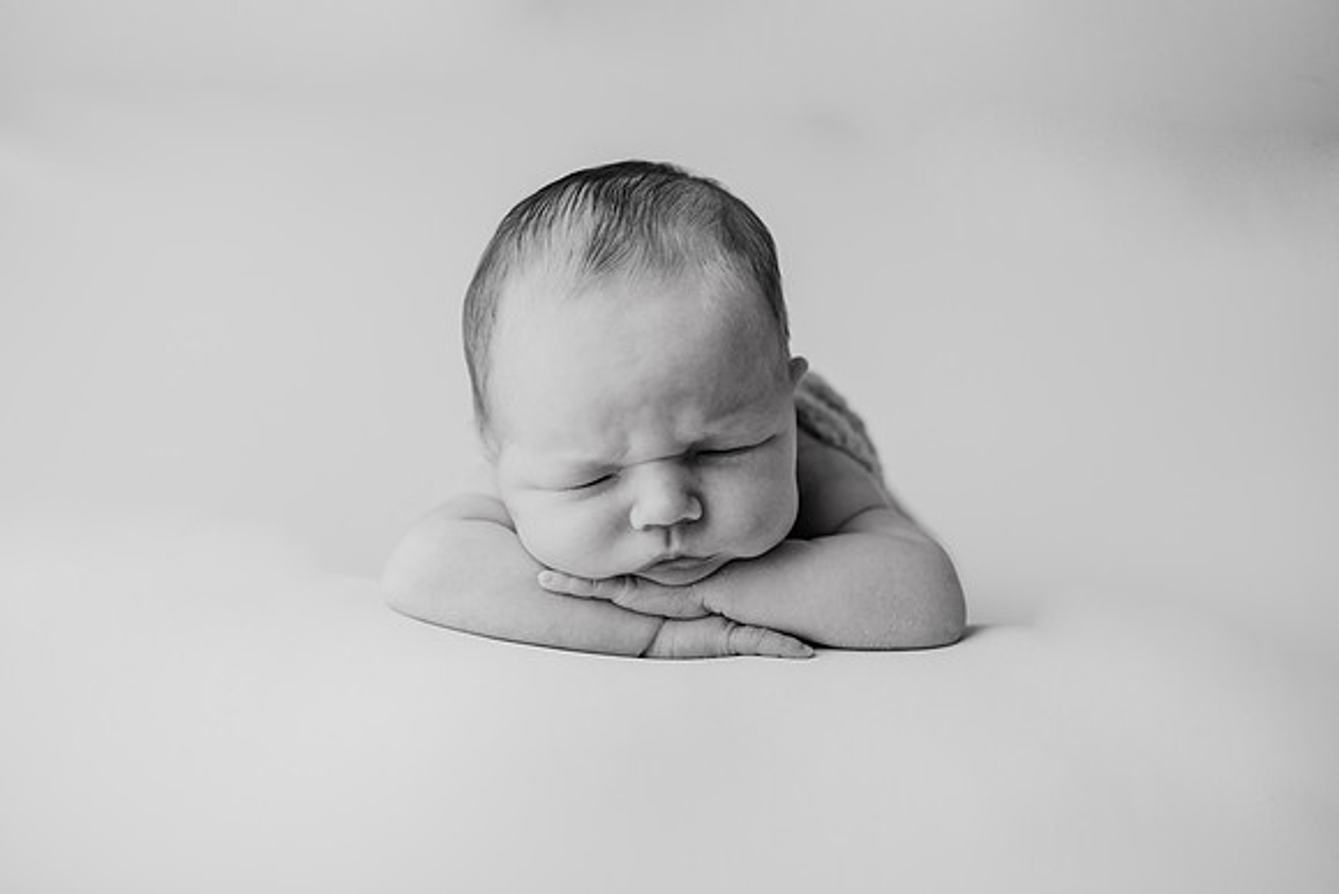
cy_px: 452
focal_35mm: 57
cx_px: 722
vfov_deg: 23.9
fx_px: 2115
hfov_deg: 35.1
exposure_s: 1/200
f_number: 2.5
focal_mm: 50
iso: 100
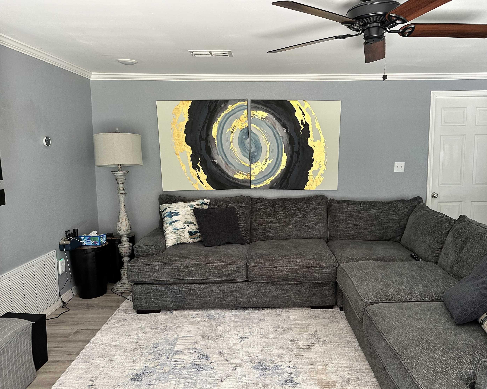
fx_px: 375
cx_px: 269
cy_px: 197
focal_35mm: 26
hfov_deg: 65.9
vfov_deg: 54.9
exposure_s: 1/79
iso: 250
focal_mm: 6.86
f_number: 1.78
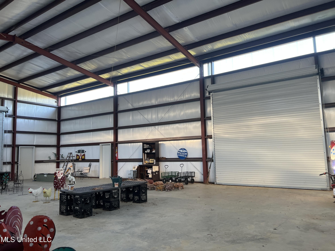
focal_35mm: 26
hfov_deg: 67.3
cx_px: 168
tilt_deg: +7.1
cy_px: 126
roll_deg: +1.2
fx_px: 252
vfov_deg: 53.1
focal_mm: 5.7
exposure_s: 1/121
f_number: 1.5
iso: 80
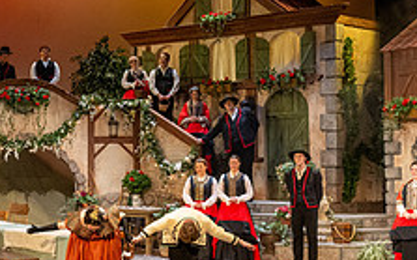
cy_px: 151
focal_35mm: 77
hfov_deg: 25.7
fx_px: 874
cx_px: 15
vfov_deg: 16.9
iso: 1600
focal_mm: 24
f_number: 5.6
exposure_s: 1/160
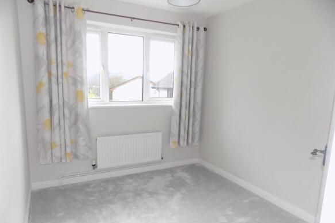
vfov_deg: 53.0
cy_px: 122
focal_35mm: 24
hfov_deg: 73.8
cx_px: 168
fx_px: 223
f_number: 3.1
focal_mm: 4
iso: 80
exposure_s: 1/40
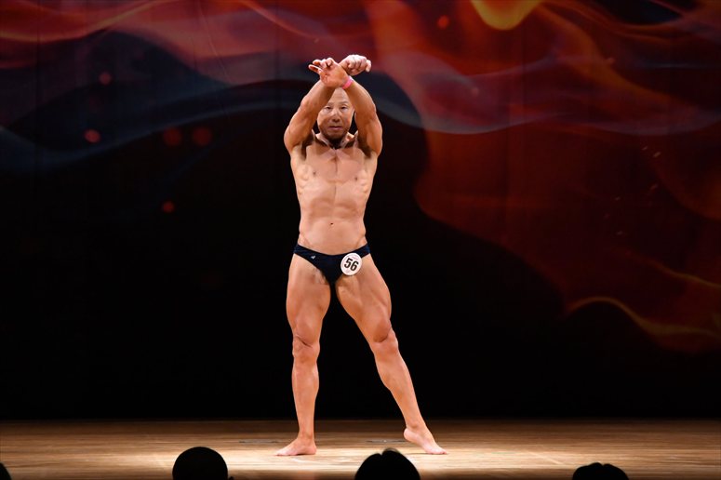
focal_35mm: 225
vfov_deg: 6.1
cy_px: 240
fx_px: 4504
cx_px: 360
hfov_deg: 9.2
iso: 4000
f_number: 5.6
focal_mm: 150
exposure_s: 1/400
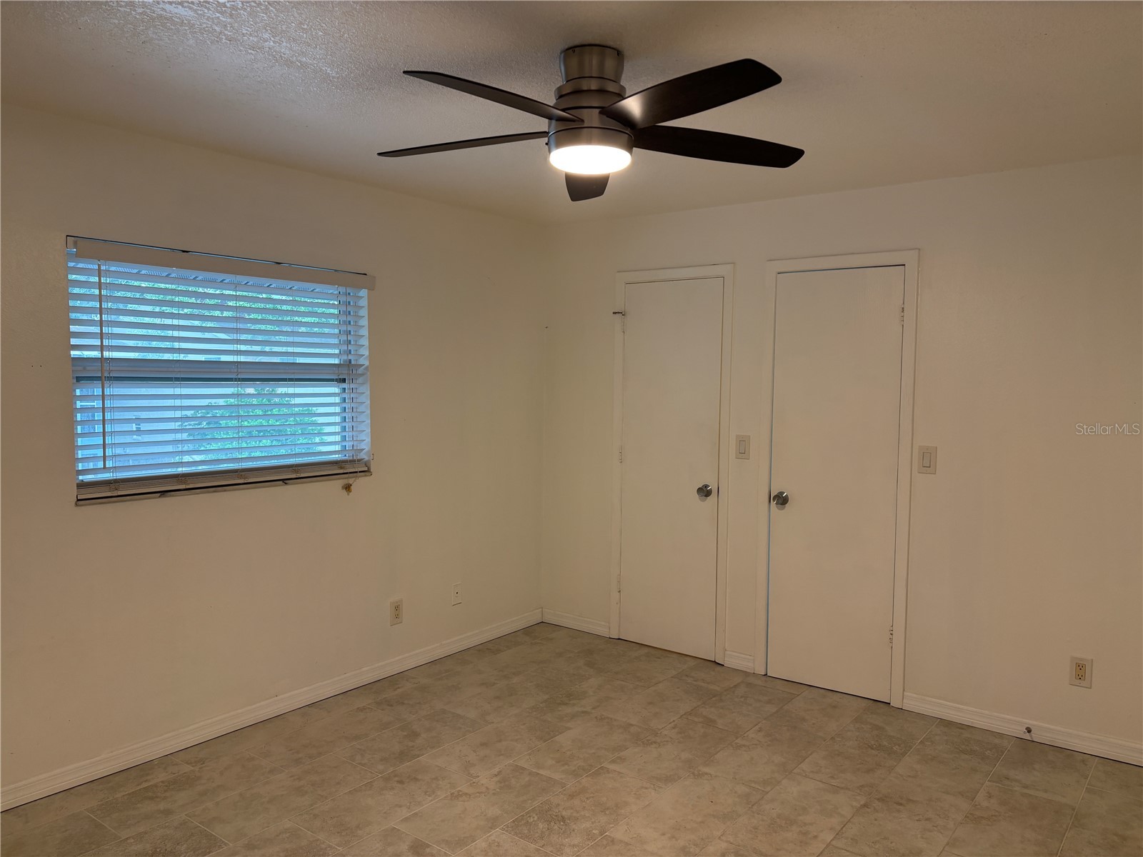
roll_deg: -0.8
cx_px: 572
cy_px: 428
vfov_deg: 53.1
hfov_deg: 67.3
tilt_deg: -3.8
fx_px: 859
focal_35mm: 26
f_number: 1.6
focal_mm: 5.96
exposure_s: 1/60
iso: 100
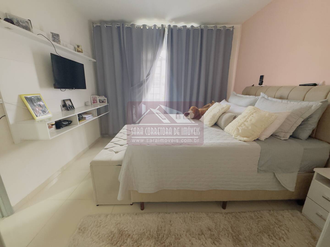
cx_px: 165
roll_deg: +0.3
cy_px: 124
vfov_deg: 85.7
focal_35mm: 14
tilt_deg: -13.8
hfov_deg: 102.1
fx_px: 133
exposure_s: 1/60
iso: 320
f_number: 2.2
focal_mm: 2.22
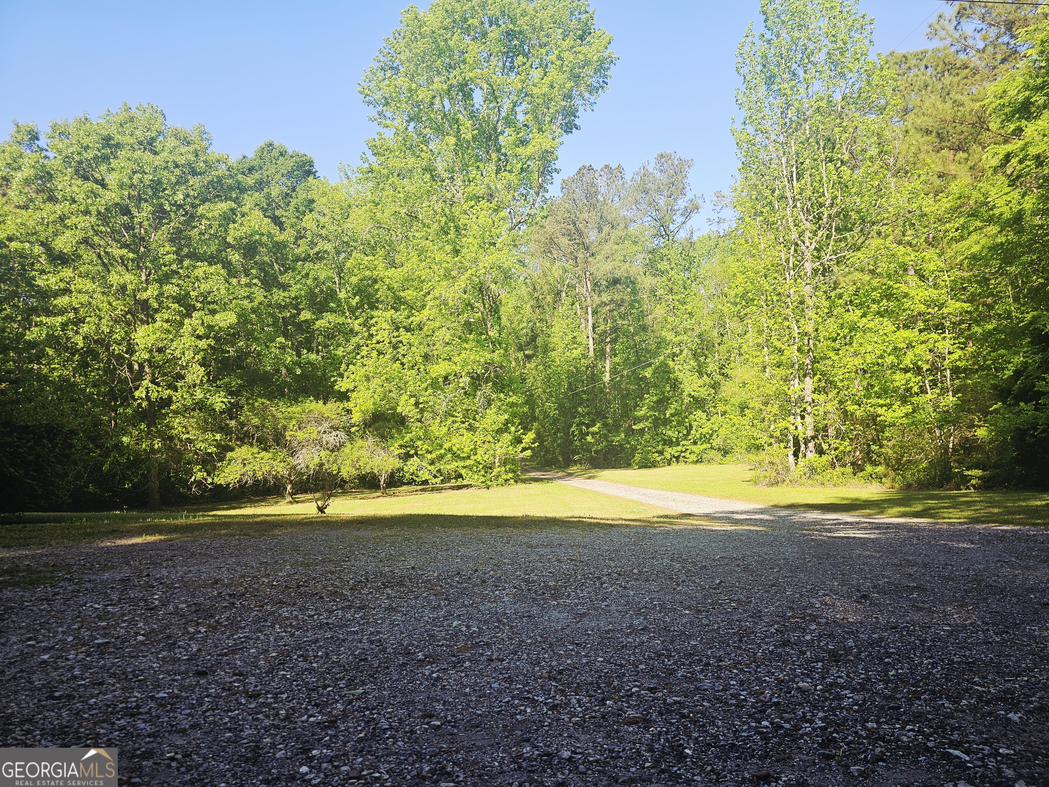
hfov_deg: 73.9
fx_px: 697
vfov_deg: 58.9
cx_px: 524
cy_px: 394
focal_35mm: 23
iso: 10
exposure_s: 1/263
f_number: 1.7
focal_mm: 6.3
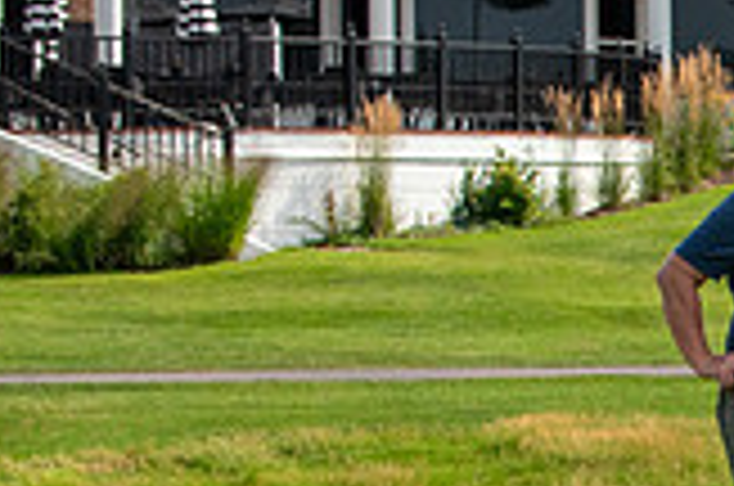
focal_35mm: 307
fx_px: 6247
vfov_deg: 4.4
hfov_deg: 6.6
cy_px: 747
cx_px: 1238
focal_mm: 86
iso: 250
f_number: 5
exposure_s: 1/2500
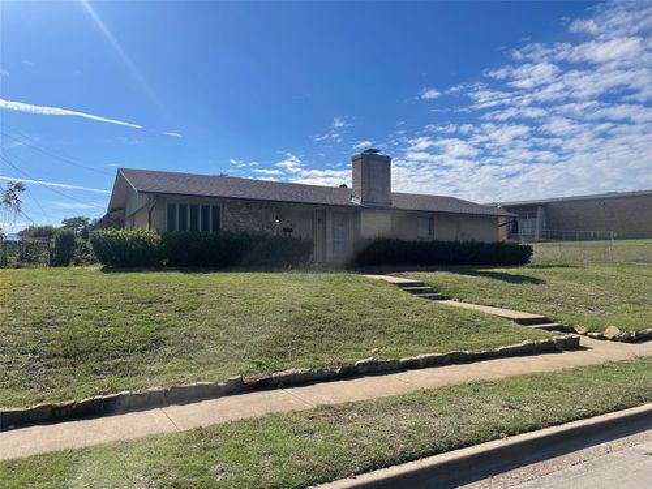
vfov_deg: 53.1
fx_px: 490
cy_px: 244
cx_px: 326
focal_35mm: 26
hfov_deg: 67.3
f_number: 1.6
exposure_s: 1/5051
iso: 32
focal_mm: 4.2
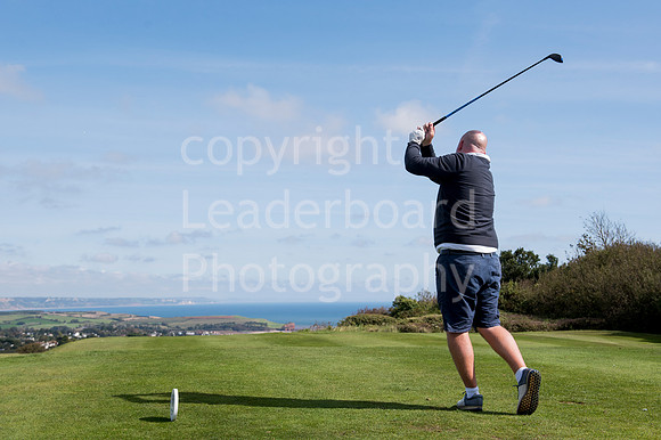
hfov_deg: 46.4
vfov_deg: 31.9
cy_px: 220
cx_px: 330
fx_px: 771
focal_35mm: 42
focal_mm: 42
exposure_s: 1/1600
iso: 400
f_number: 5.6
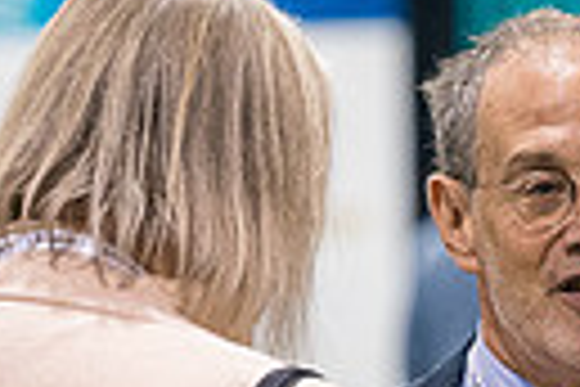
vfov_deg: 1.1
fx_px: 19364
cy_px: 727
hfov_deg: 1.7
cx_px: 297
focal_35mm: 1202
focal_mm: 179
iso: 3200
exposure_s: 1/160
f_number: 3.5
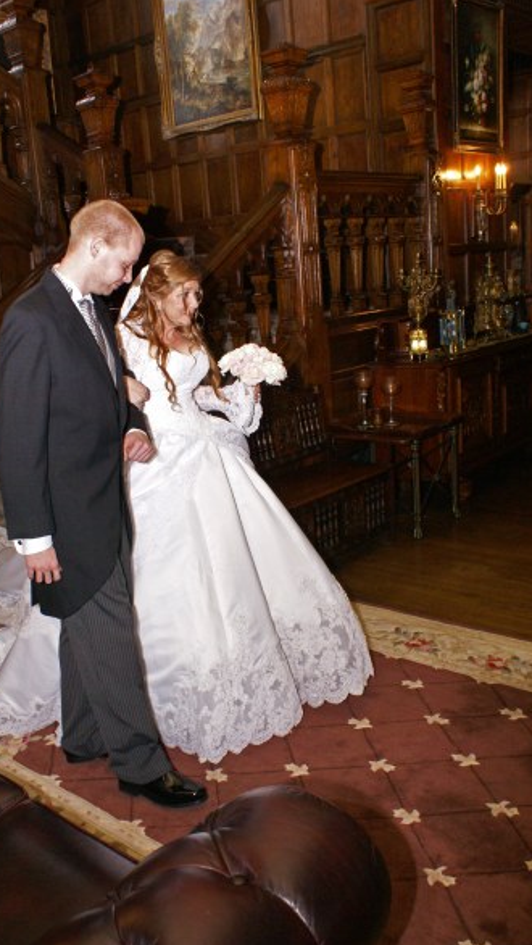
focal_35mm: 32
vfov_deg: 61.0
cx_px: 247
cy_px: 477
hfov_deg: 36.7
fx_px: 802
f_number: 5.6
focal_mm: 20
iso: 400
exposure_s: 1/80
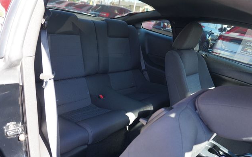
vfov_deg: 49.3
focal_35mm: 25
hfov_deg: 72.6
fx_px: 172
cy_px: 77
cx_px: 128
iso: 250
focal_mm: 16
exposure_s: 1/60
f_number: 4
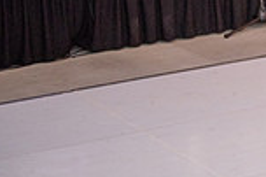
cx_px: 460
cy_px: -139
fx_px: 1270
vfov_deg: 7.7
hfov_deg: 11.2
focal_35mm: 172
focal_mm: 45
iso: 1000
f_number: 2.8
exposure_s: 1/160
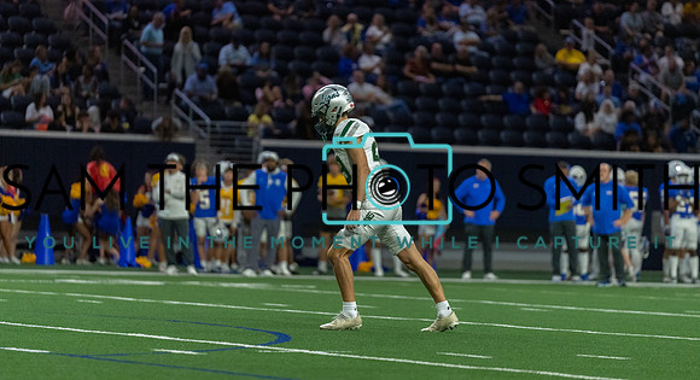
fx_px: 3980
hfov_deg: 10.1
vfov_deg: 5.5
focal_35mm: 216
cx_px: 348
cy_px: 149
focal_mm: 200
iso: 4000
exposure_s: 1/1250
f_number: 2.8
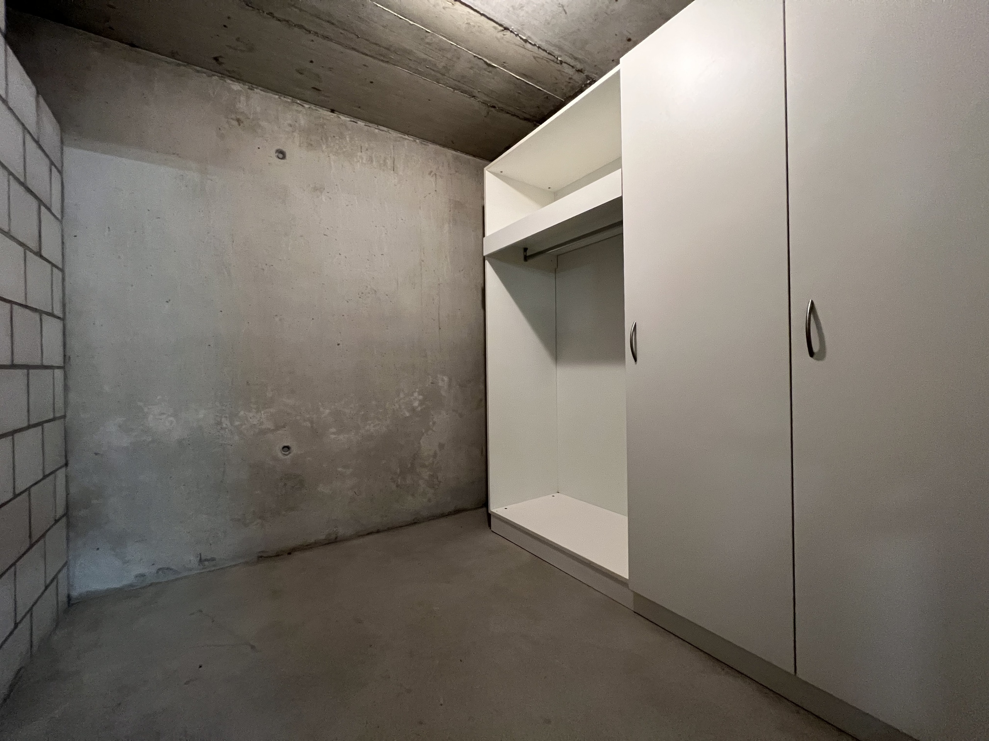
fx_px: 371
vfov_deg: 89.9
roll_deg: +0.7
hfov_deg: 106.2
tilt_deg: -0.2
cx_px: 494
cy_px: 370
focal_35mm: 13
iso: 640
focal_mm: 1.57
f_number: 1.8
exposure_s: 1/50
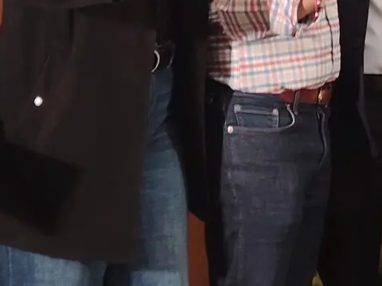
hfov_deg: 15.3
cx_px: 325
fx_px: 1413
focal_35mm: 128
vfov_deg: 11.2
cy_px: -106
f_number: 1.75
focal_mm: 5.25
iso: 588
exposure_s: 1/30
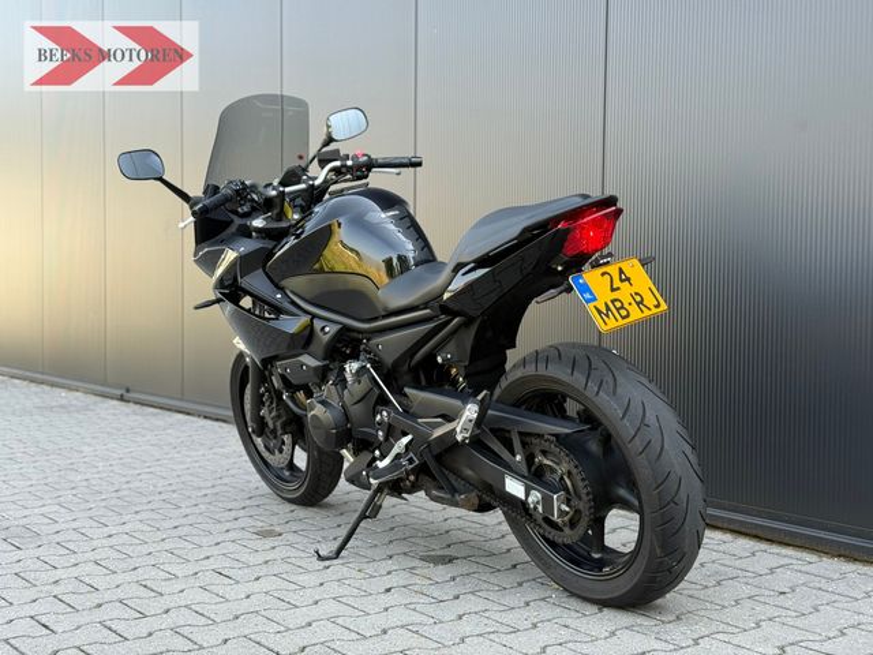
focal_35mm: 48
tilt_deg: -2.5
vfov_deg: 30.3
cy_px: 328
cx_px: 436
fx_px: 1211
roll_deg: -0.7
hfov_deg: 39.7
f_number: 1.78
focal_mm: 6.76
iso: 64
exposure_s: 1/266
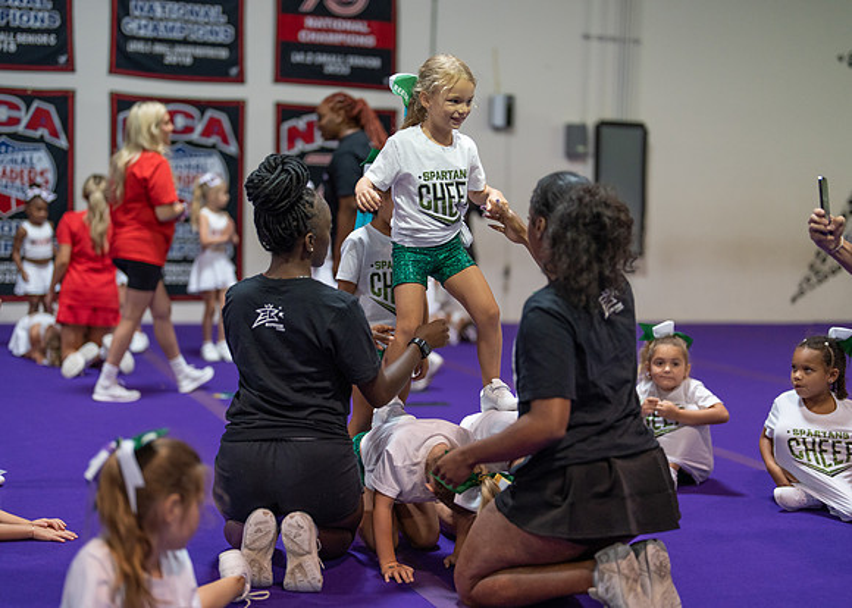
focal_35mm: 52
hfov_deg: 37.2
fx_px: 1267
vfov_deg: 27.0
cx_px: 426
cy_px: 304
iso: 1250
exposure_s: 1/640
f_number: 1.2
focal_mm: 50
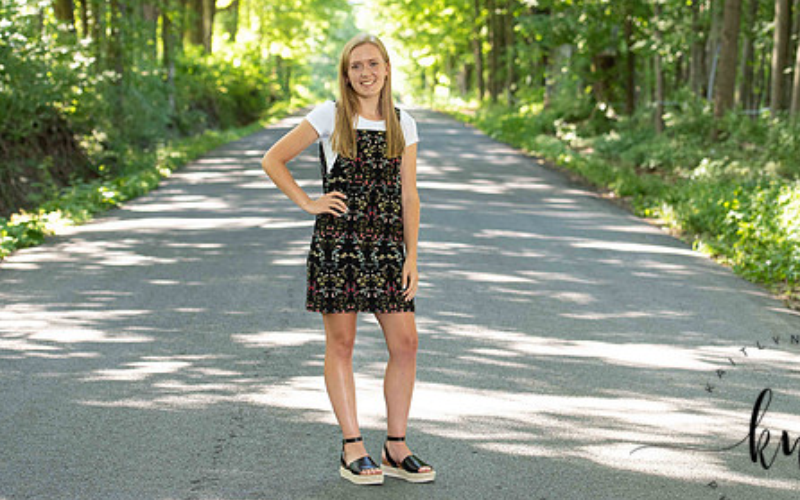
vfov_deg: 12.4
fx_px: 2312
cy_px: 203
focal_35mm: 106
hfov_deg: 19.6
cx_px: 434
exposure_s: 1/200
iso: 640
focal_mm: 80
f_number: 3.5
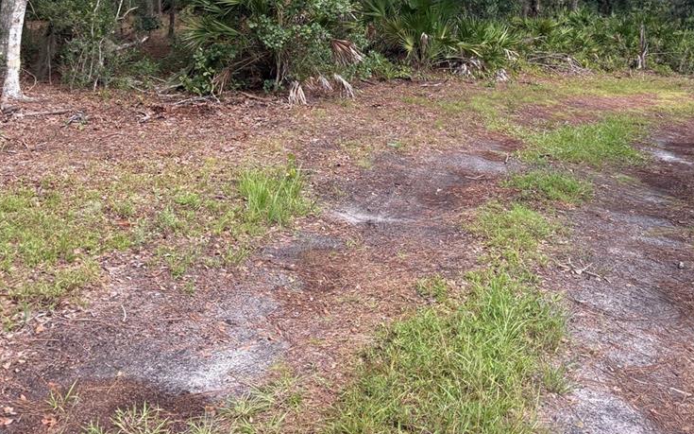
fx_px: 851
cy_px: -9
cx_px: 328
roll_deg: +1.6
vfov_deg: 26.9
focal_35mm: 45
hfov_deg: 44.4
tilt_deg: -1.1
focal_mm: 5.96
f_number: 1.6
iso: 64
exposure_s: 1/612
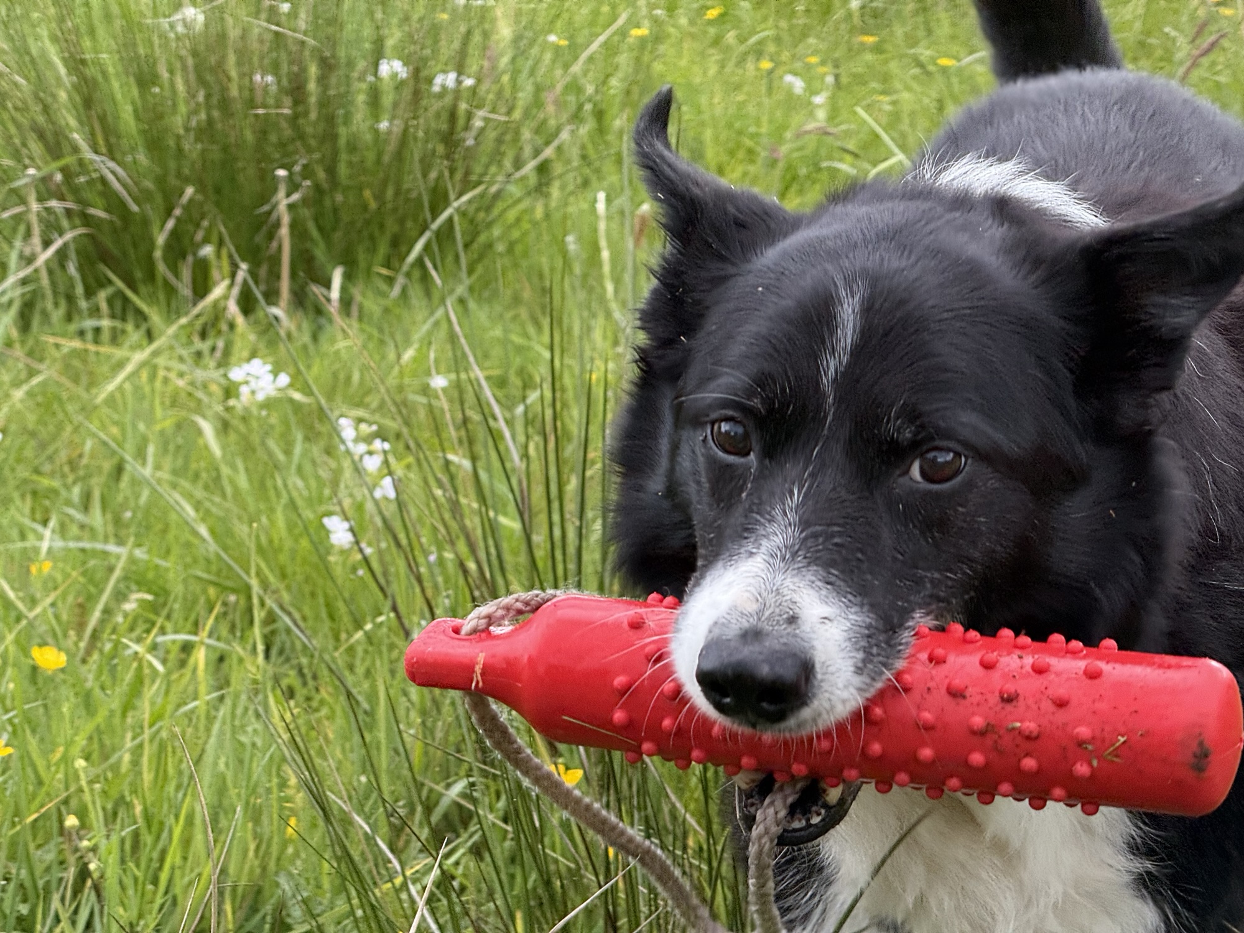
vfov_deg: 12.3
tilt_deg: -12.3
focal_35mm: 120
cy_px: 466
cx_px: 622
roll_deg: +0.9
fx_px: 4312
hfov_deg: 16.4
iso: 64
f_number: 2.8
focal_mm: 15.66
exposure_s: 1/202
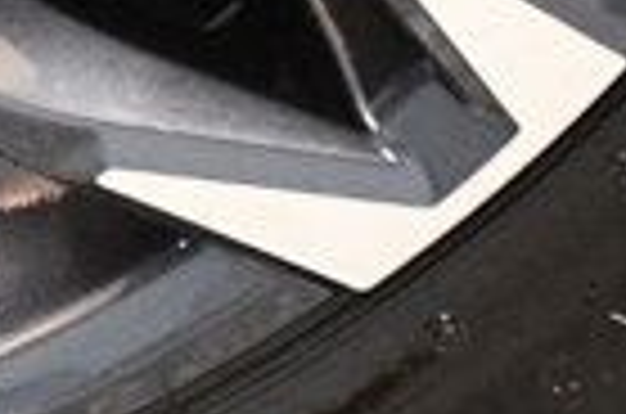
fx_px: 8067
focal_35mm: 465
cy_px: -598
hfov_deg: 4.4
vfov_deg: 2.9
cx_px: -743
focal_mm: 42
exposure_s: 1/60
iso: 4000
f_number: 4.5
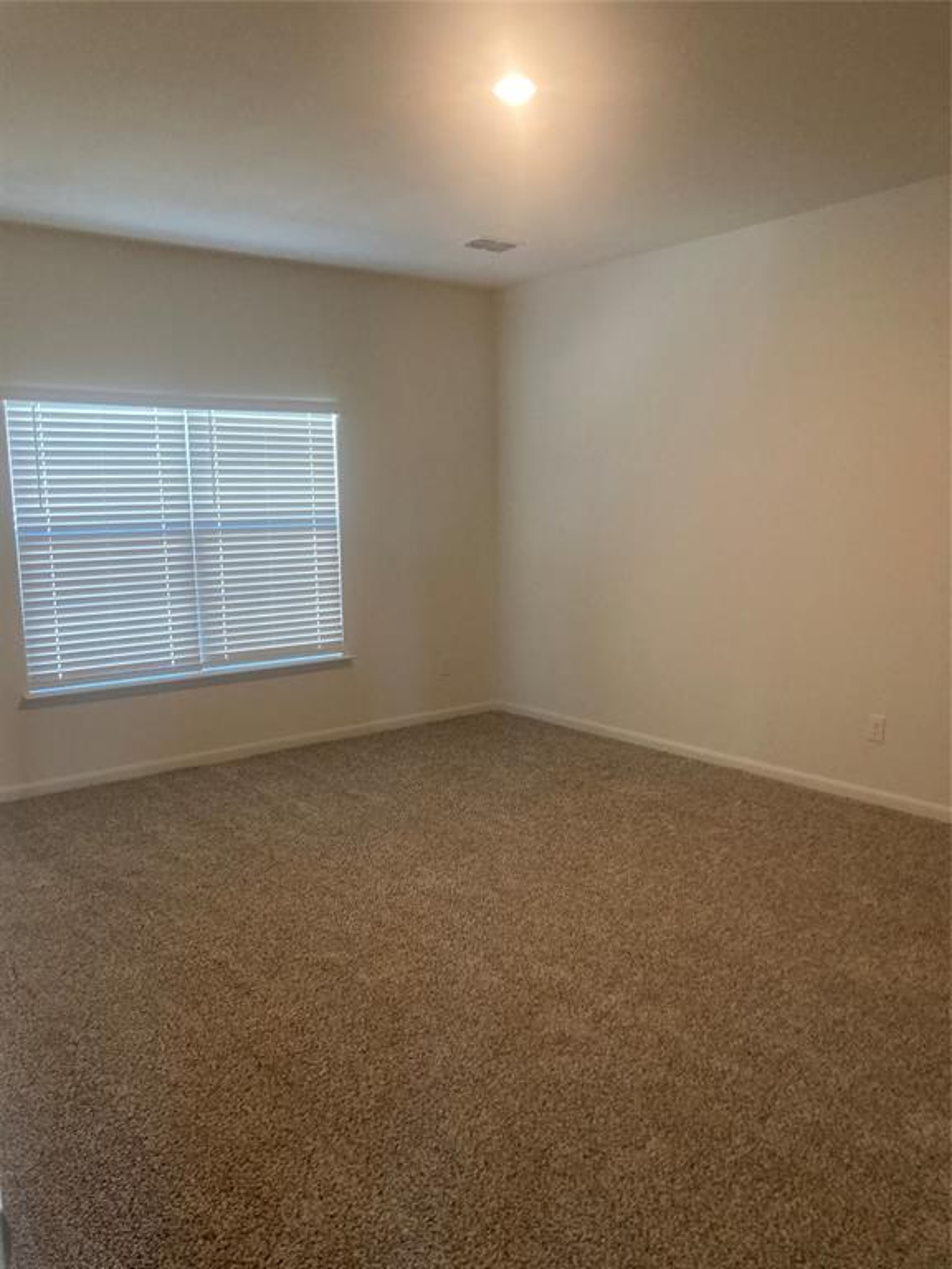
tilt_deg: -7.0
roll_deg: +0.0
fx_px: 1027
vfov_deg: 63.4
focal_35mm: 28
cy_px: 634
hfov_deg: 49.7
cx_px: 476
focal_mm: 3.99
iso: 200
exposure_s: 1/60
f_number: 1.8
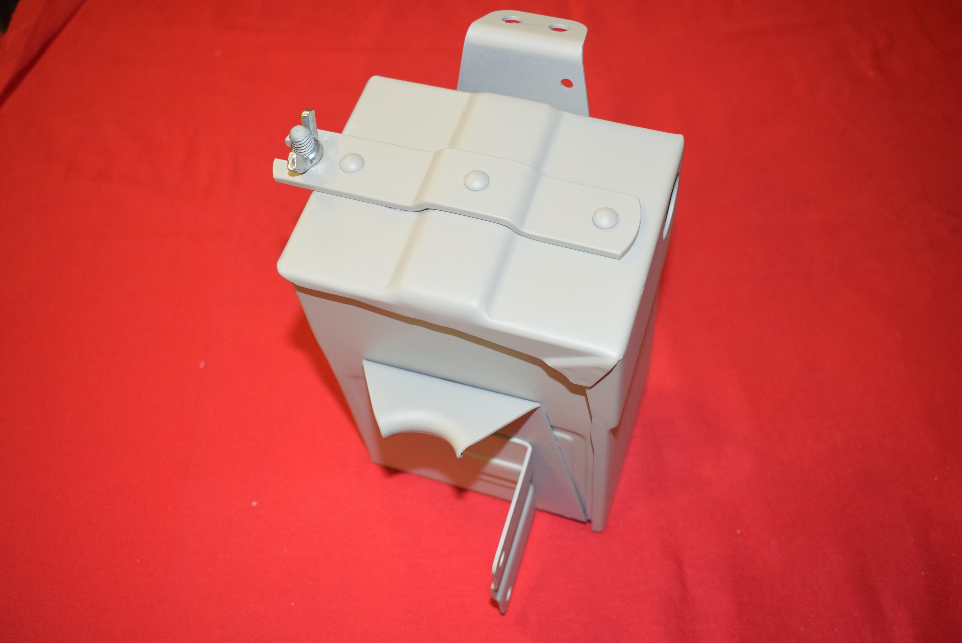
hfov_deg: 51.2
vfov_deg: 35.6
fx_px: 1003
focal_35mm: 38
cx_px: 481
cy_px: 322
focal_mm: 25
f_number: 5
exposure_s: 1/60
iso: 800
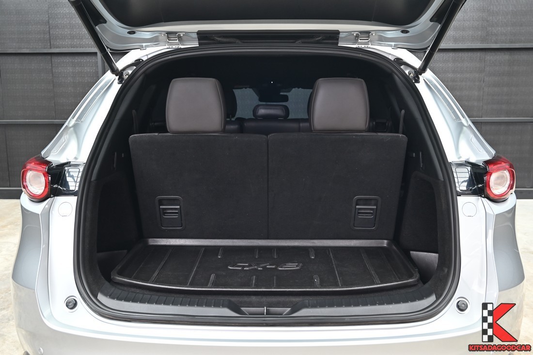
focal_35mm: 32
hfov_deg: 58.7
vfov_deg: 41.1
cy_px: 178
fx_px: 474
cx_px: 266
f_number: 6.7
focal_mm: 32
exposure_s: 1/30
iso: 800
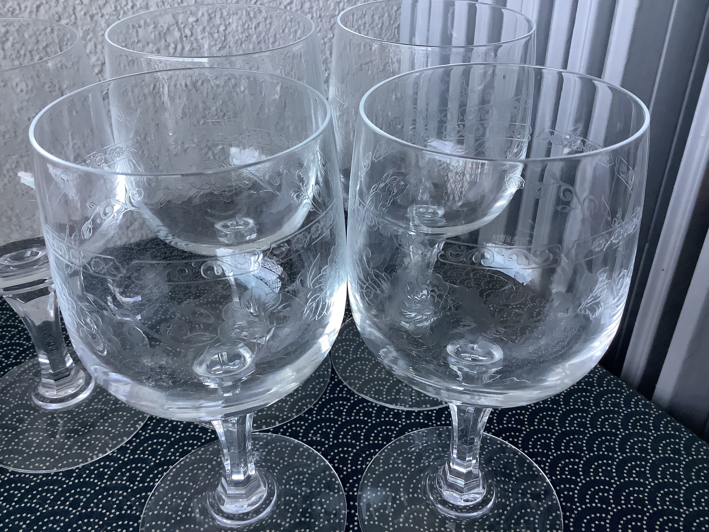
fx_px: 635
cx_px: 354
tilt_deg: -32.9
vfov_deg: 45.4
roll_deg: -0.4
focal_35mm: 31
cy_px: 266
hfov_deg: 58.4
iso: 250
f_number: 2.4
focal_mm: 3.3
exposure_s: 1/50
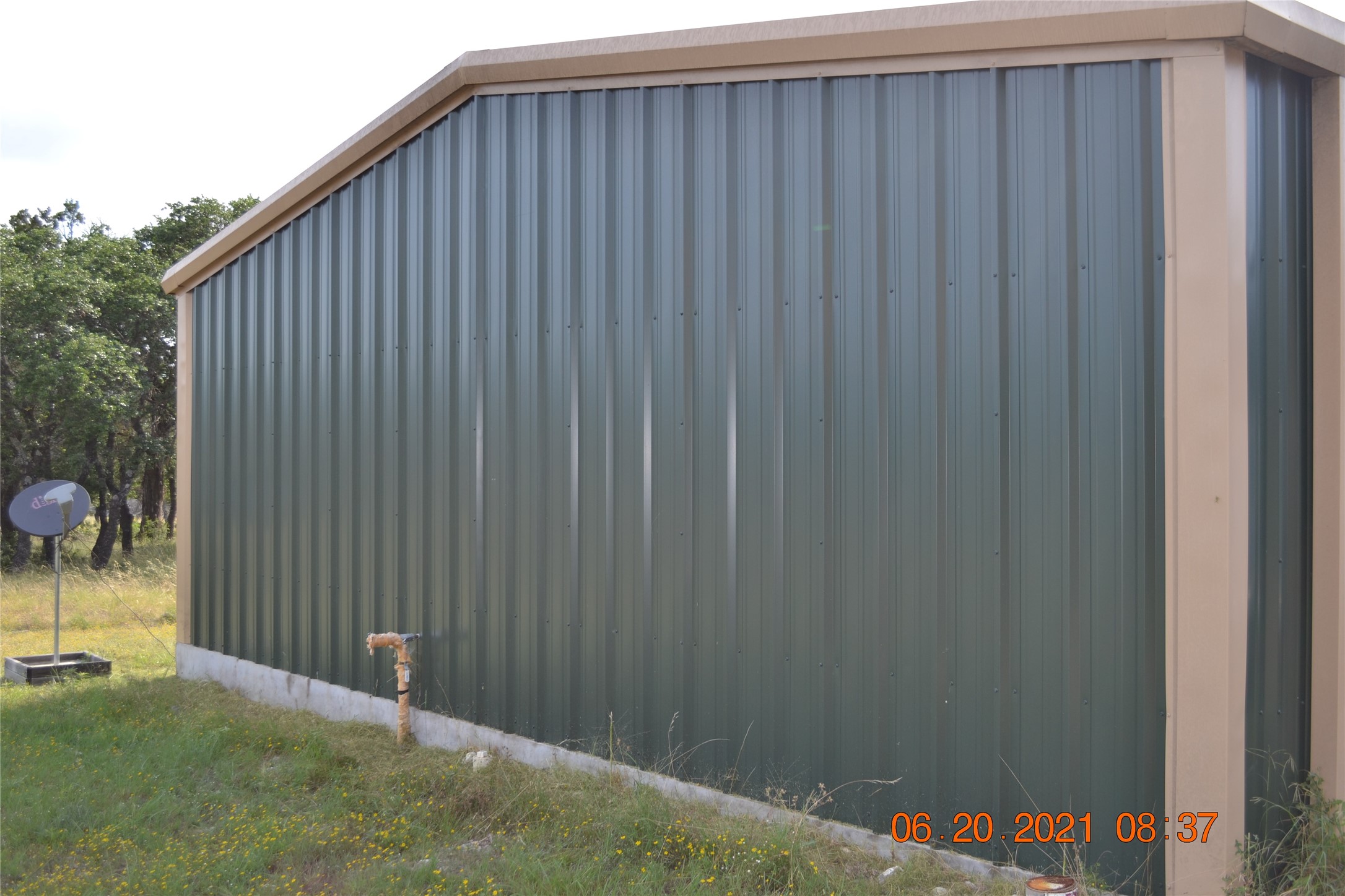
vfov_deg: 36.9
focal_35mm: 36
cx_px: 672
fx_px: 1345
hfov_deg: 53.1
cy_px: 448
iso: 100
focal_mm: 24
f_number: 4.5
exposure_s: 1/200
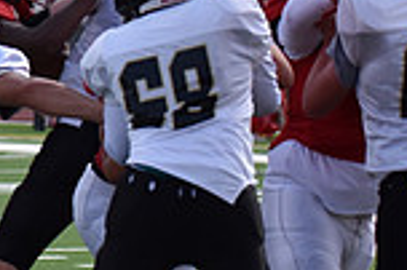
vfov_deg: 2.4
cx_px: -303
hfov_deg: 3.6
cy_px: 49
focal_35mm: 573
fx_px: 6471
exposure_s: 1/4000
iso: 900
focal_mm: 150
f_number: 5.6
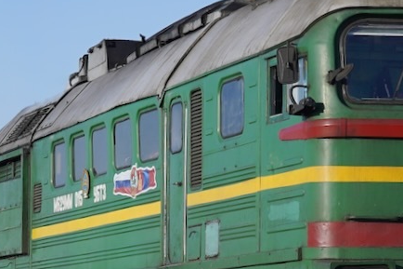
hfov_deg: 9.9
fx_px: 2327
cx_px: 226
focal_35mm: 208
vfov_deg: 6.6
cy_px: 210
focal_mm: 47
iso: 200
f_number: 5.6
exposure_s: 1/1250
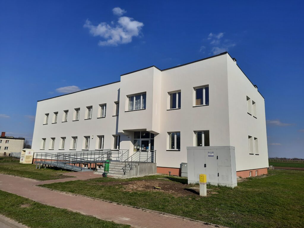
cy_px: 114
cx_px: 152
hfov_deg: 69.4
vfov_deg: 54.9
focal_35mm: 25
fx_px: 220
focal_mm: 4.6
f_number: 2
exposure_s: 1/2123
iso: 20
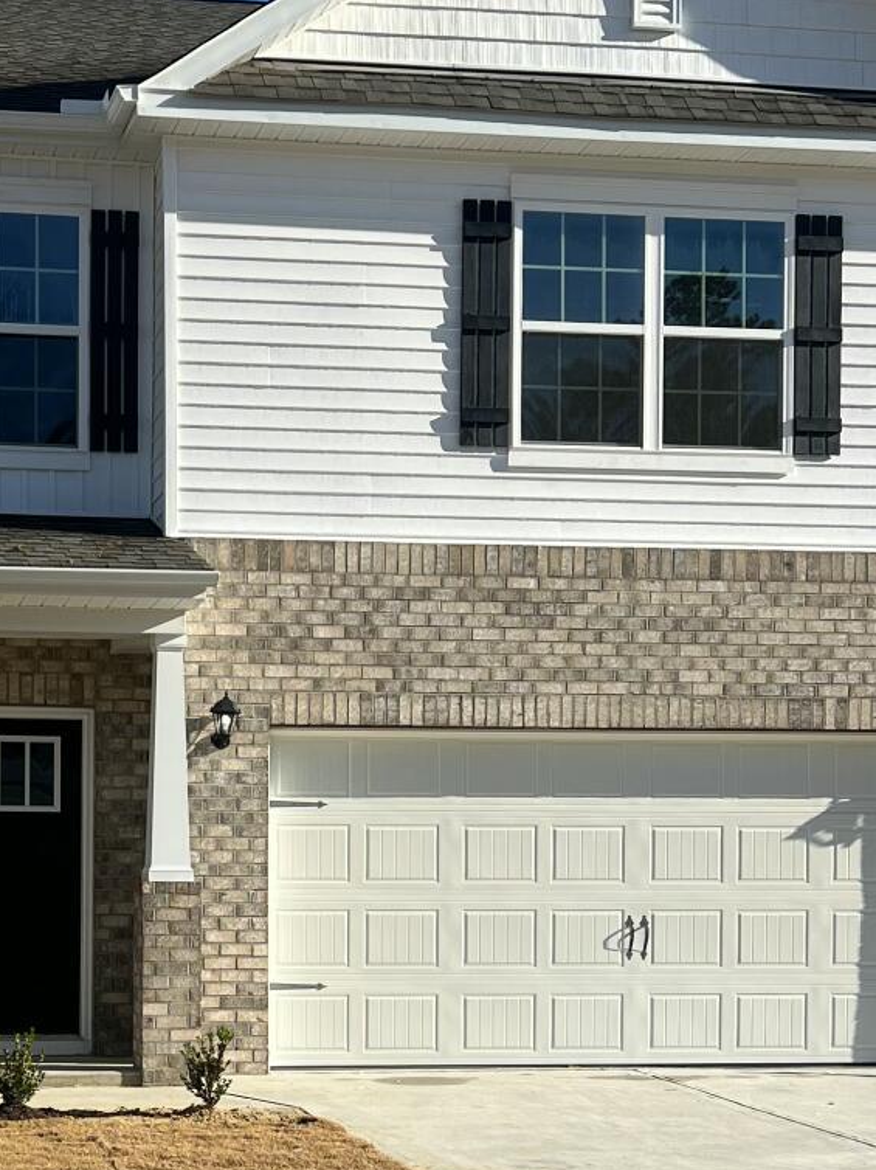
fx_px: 2329
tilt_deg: -1.5
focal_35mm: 69
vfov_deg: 27.7
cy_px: 905
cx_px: 166
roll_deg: +0.5
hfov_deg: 21.0
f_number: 1.5
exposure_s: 1/4630
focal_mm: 5.7
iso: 50
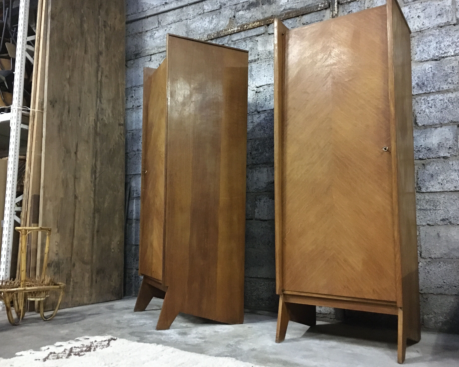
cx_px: 232
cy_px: 182
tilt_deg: +5.2
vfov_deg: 47.1
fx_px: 421
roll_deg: -0.8
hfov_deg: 57.2
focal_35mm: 31
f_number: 2.2
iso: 400
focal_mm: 4.15
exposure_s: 1/17
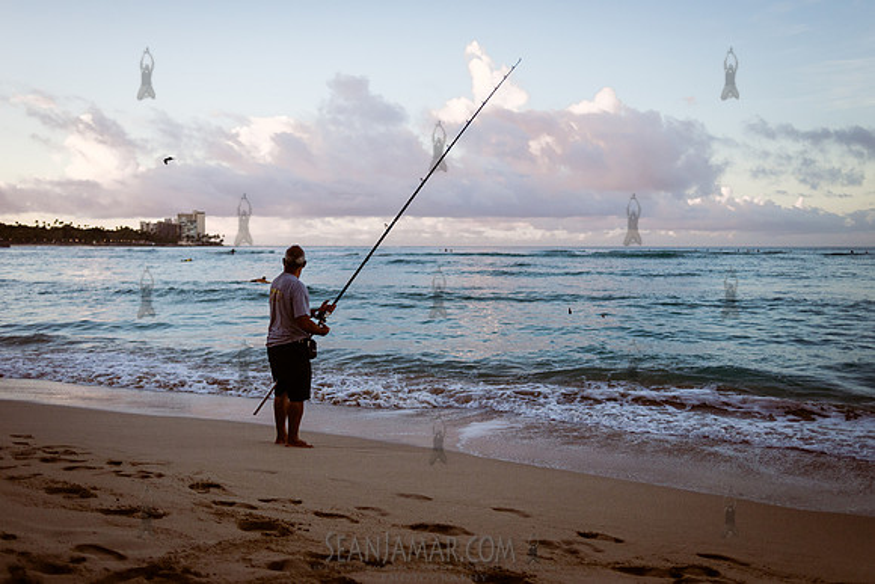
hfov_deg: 52.6
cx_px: 438
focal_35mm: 36
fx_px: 886
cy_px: 292
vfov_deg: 36.5
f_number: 2.5
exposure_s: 1/4000
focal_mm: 35
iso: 1000
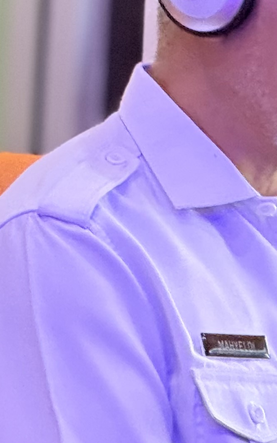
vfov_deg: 4.3
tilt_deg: -0.5
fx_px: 5856
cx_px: 300
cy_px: -38
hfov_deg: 2.7
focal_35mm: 485
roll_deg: -3.5
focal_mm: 15.66
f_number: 2.8
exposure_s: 1/50
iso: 640
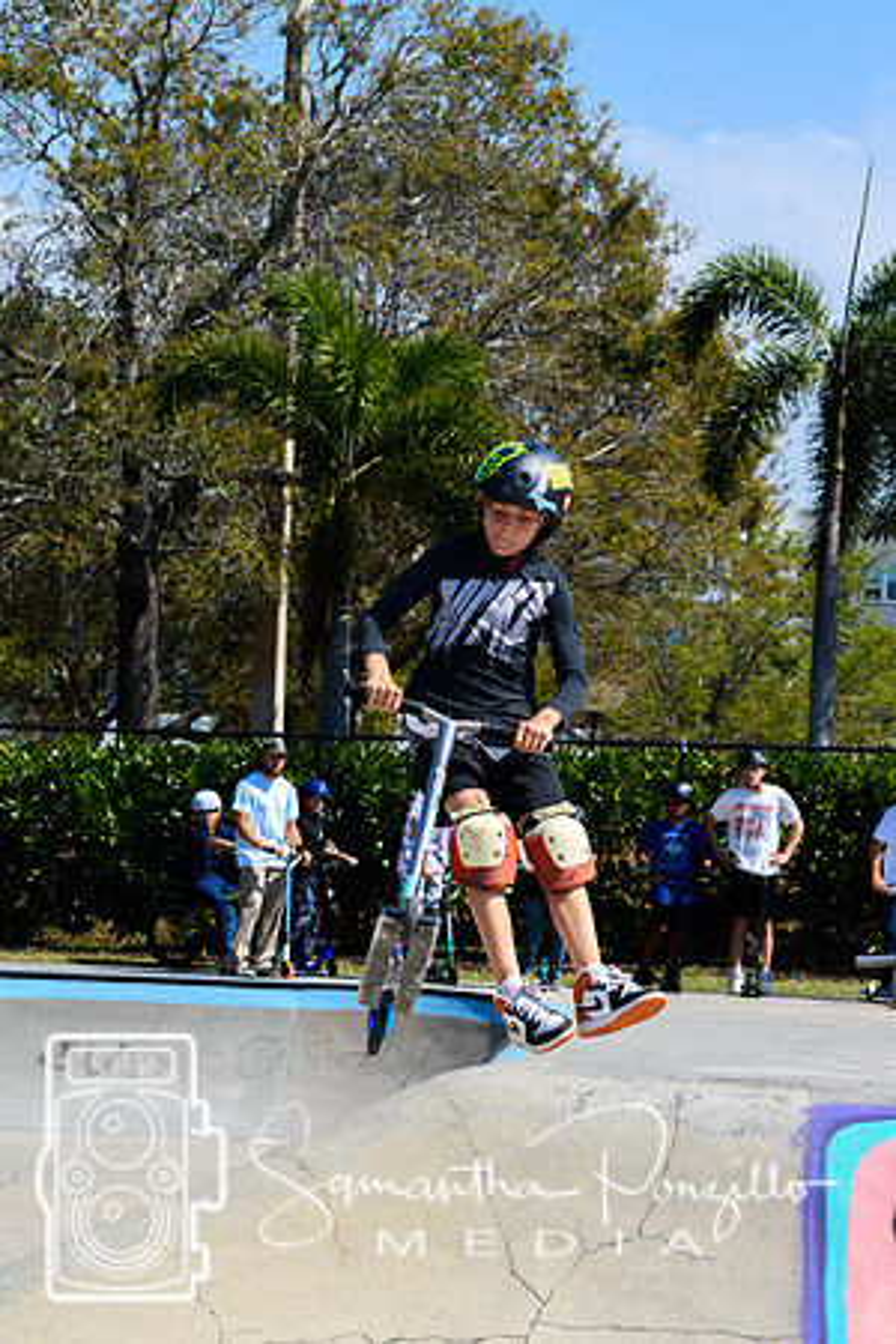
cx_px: 448
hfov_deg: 13.0
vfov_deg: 19.5
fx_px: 3920
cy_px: 672
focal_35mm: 105
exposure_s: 1/1000
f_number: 8
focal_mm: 70
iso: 200
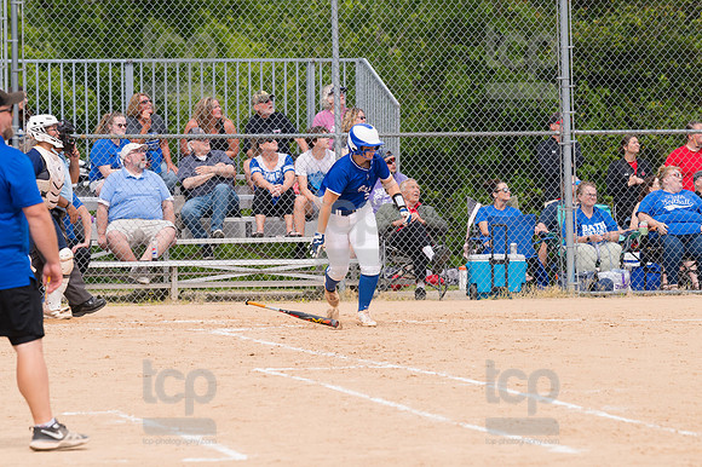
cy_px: 234
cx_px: 351
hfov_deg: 6.9
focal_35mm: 300
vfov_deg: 4.6
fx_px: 5846
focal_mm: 200
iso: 320
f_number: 5.6
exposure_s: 1/1600
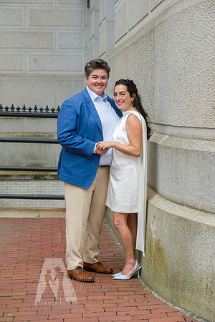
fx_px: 761
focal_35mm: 85
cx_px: 108
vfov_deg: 23.9
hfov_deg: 16.1
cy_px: 161
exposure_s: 1/320
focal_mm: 85
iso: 800
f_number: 5
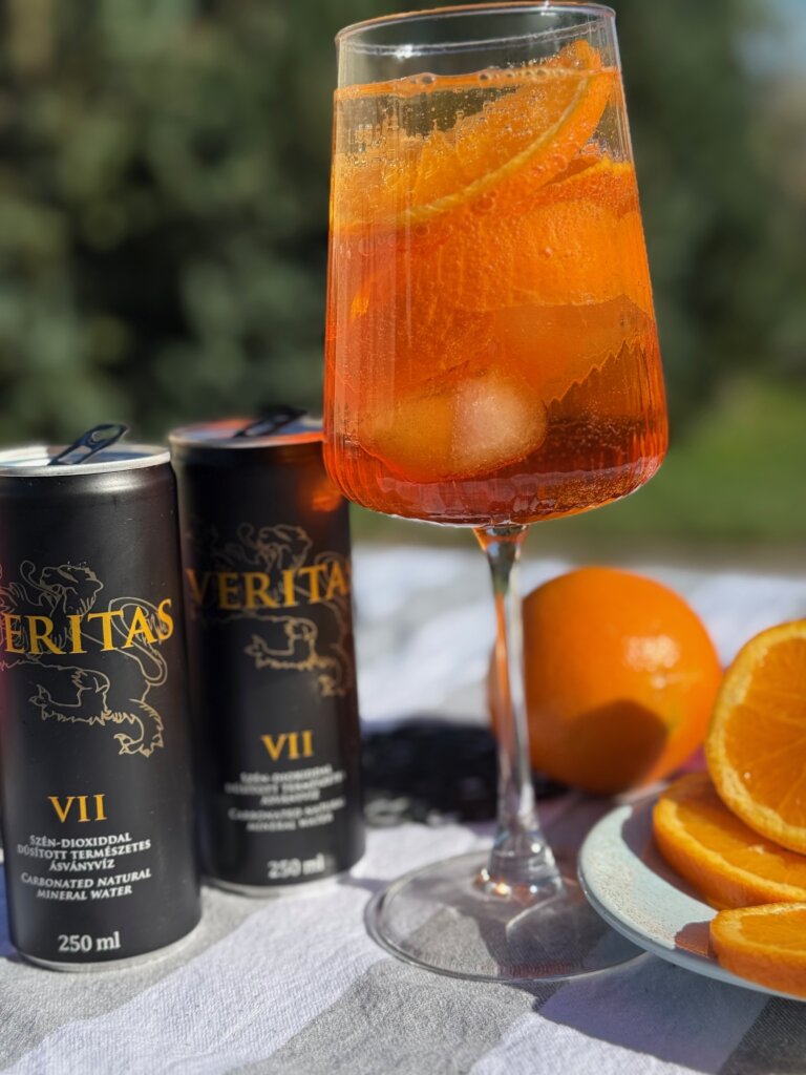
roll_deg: +2.9
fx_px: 1490
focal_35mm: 48
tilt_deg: -12.7
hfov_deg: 30.3
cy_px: 538
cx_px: 403
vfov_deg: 39.7
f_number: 1.78
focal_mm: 6.76
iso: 100
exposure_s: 1/5208
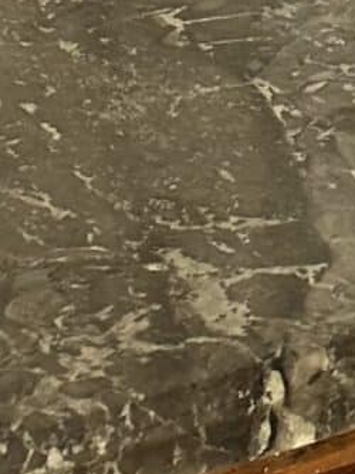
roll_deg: +2.6
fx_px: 2519
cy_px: 1142
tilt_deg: -43.0
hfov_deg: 7.9
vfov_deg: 9.5
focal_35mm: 184
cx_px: 477
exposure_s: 1/100
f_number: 1.78
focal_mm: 6.86
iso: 200
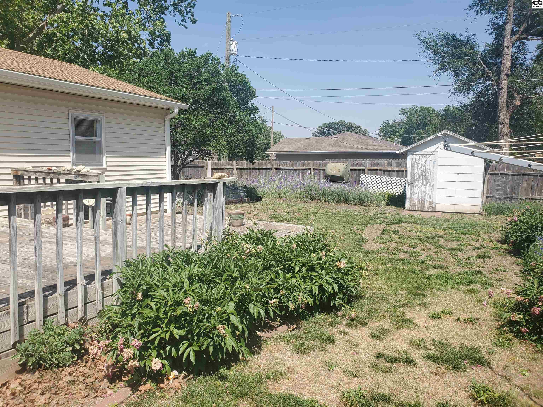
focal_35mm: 26
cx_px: 272
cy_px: 204
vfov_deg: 53.1
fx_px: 408
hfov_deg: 67.3
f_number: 2.4
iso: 50
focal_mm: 4.3
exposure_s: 1/1212
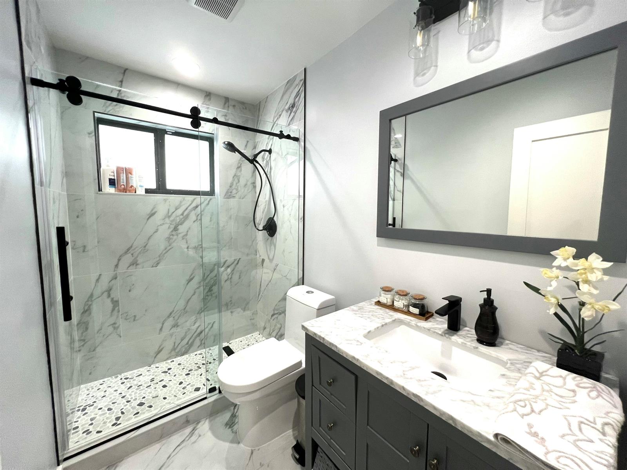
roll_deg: -1.5
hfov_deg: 106.2
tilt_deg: -7.0
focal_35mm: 13
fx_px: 235
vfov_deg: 89.9
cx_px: 314
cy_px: 235
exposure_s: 1/120
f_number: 1.8
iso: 250
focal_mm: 1.57
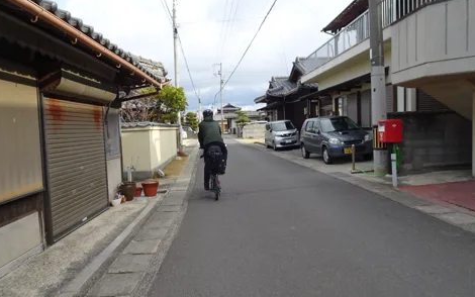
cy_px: 147
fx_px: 337
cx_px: 238
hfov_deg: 70.4
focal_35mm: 26
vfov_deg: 47.6
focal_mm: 4.1
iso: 80
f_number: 3.5
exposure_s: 1/320
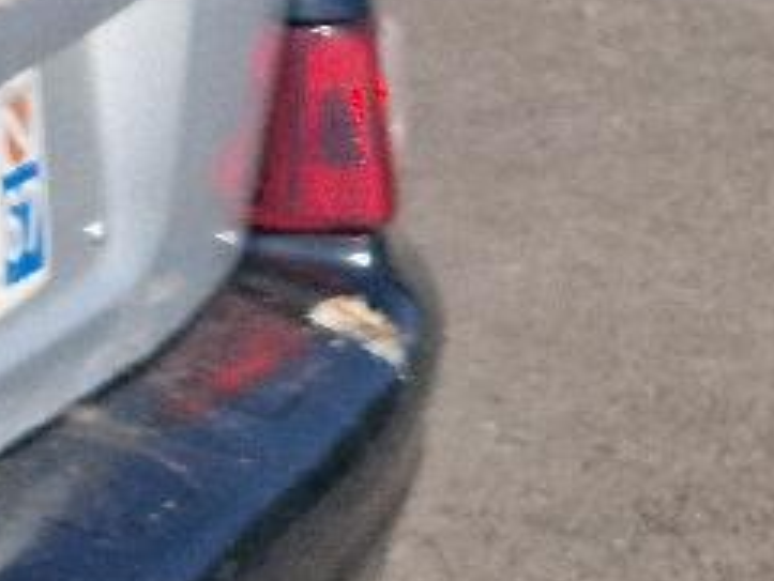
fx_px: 3848
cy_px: 61
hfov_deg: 8.6
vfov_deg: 8.6
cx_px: -1856
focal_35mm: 172
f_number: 1.8
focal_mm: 5.4
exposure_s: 1/1429
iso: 50
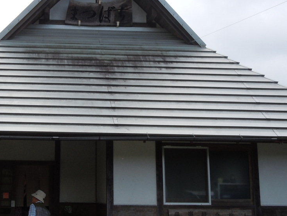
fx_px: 448
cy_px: 97
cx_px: 69
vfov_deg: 27.0
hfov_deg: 34.7
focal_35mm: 54
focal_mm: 5.9
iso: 100
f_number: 4
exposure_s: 1/400
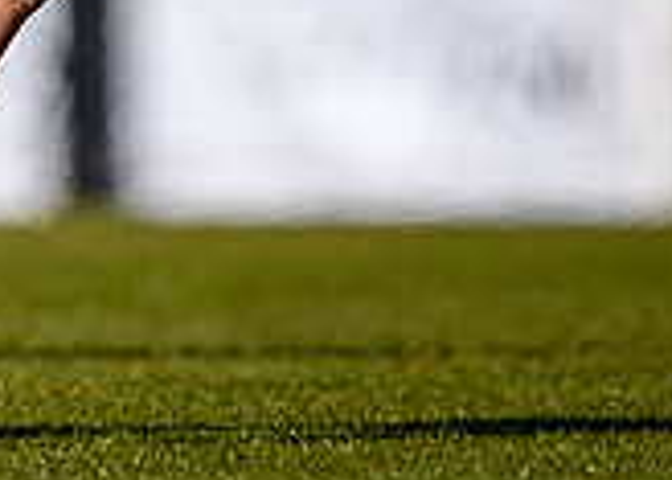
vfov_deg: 0.5
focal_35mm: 2868
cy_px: -359
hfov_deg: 0.7
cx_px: 44
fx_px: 54714
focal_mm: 500
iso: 100
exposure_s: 1/1600
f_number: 4
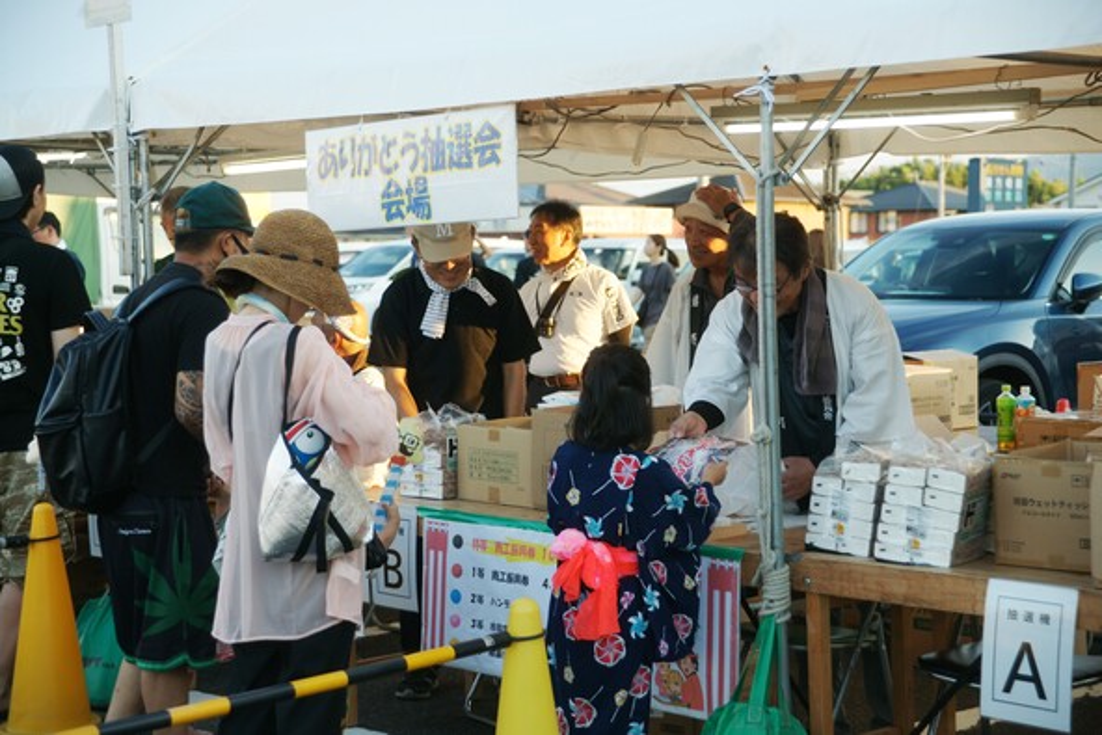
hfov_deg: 28.8
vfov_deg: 19.5
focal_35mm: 70
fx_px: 2143
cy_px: 368
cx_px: 551
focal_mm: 70
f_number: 5
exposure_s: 1/100
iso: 200
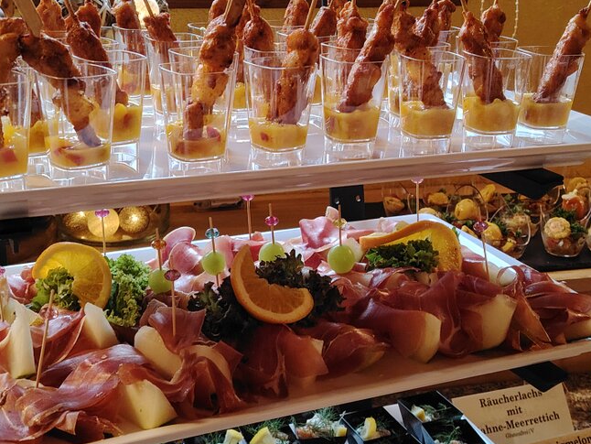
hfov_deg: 36.8
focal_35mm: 52
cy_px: 177
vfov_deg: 28.0
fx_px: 888
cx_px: 284
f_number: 1.75
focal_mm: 5.25
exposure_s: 1/33.3
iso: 1759
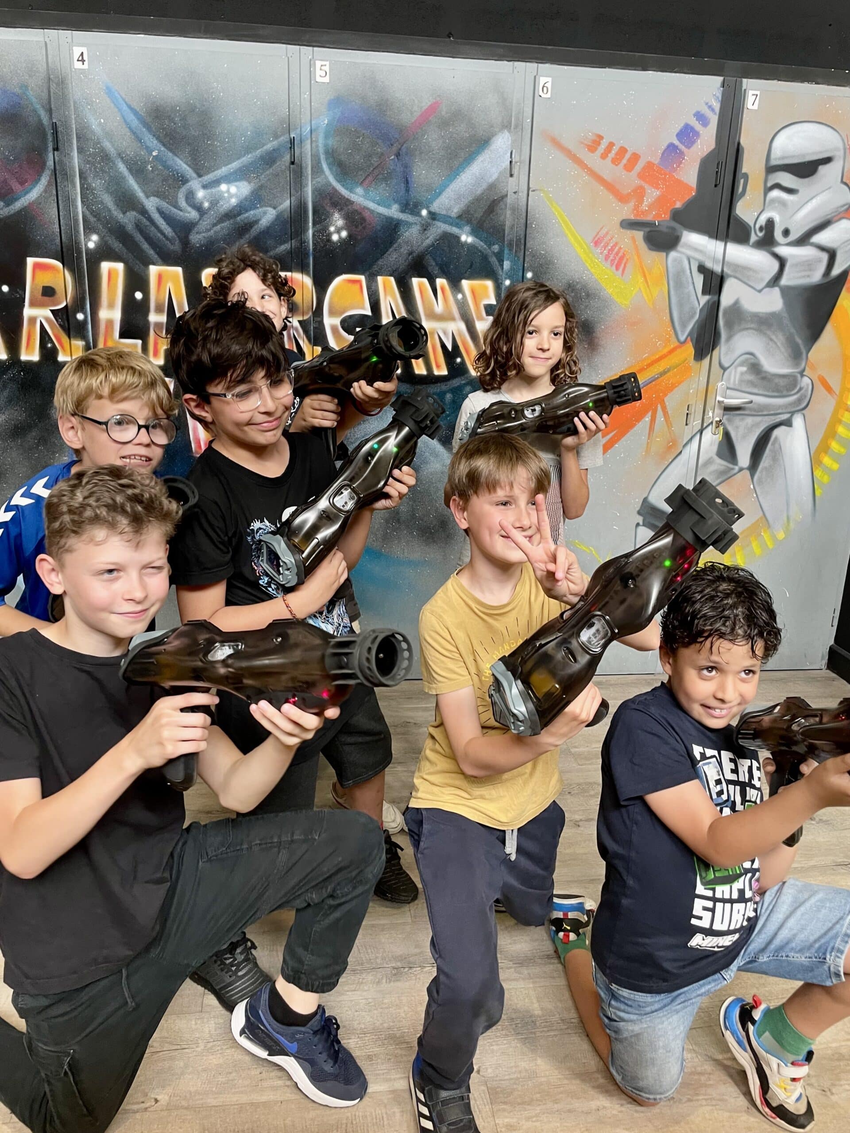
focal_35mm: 26
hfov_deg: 53.1
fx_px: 851
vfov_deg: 67.3
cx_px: 425
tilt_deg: -16.0
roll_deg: -1.5
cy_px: 566
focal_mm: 4.2
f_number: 1.6
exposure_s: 1/50
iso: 125
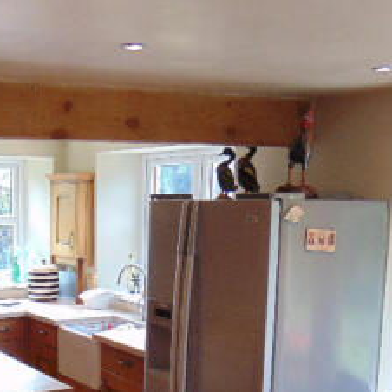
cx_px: 65
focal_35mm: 57
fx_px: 730
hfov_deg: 29.2
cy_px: 337
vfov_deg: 29.1
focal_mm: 4.5
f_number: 3
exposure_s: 1/30
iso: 100
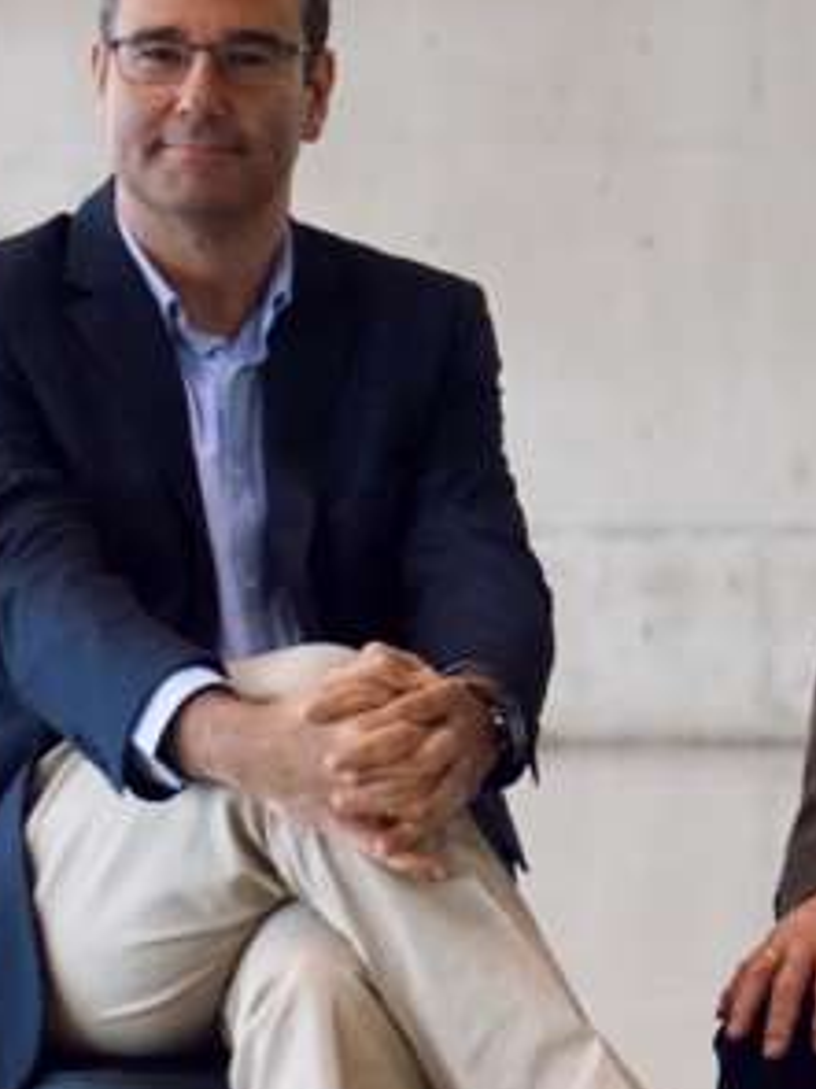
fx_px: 9262
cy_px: 777
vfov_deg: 6.7
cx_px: 1134
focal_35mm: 294
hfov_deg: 5.0
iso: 2000
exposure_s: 1/160
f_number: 4.5
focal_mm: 67
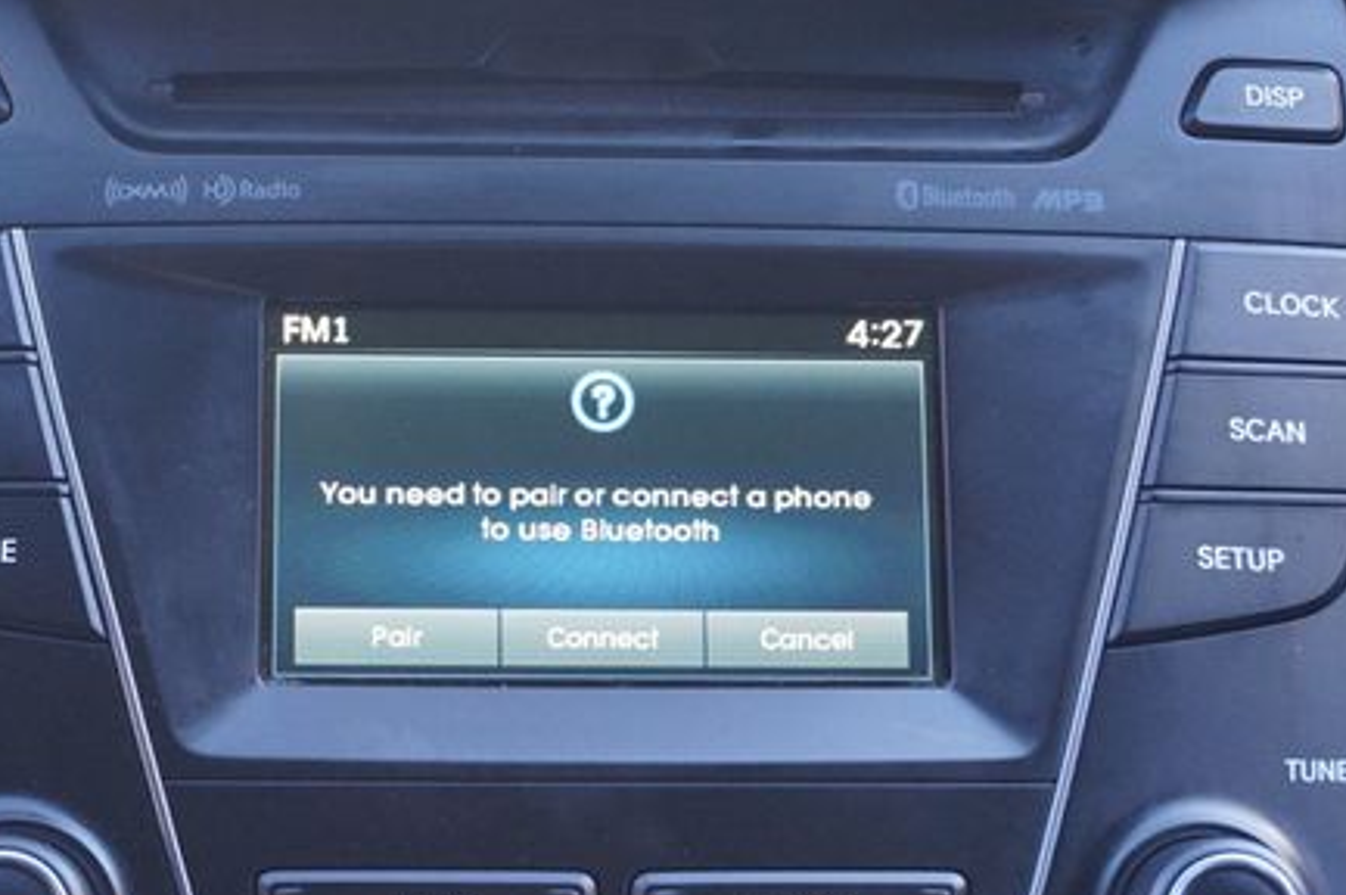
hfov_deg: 28.3
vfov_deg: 19.1
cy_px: 559
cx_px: 460
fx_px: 2653
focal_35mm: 71
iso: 1250
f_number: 5
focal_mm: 32
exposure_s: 1/60
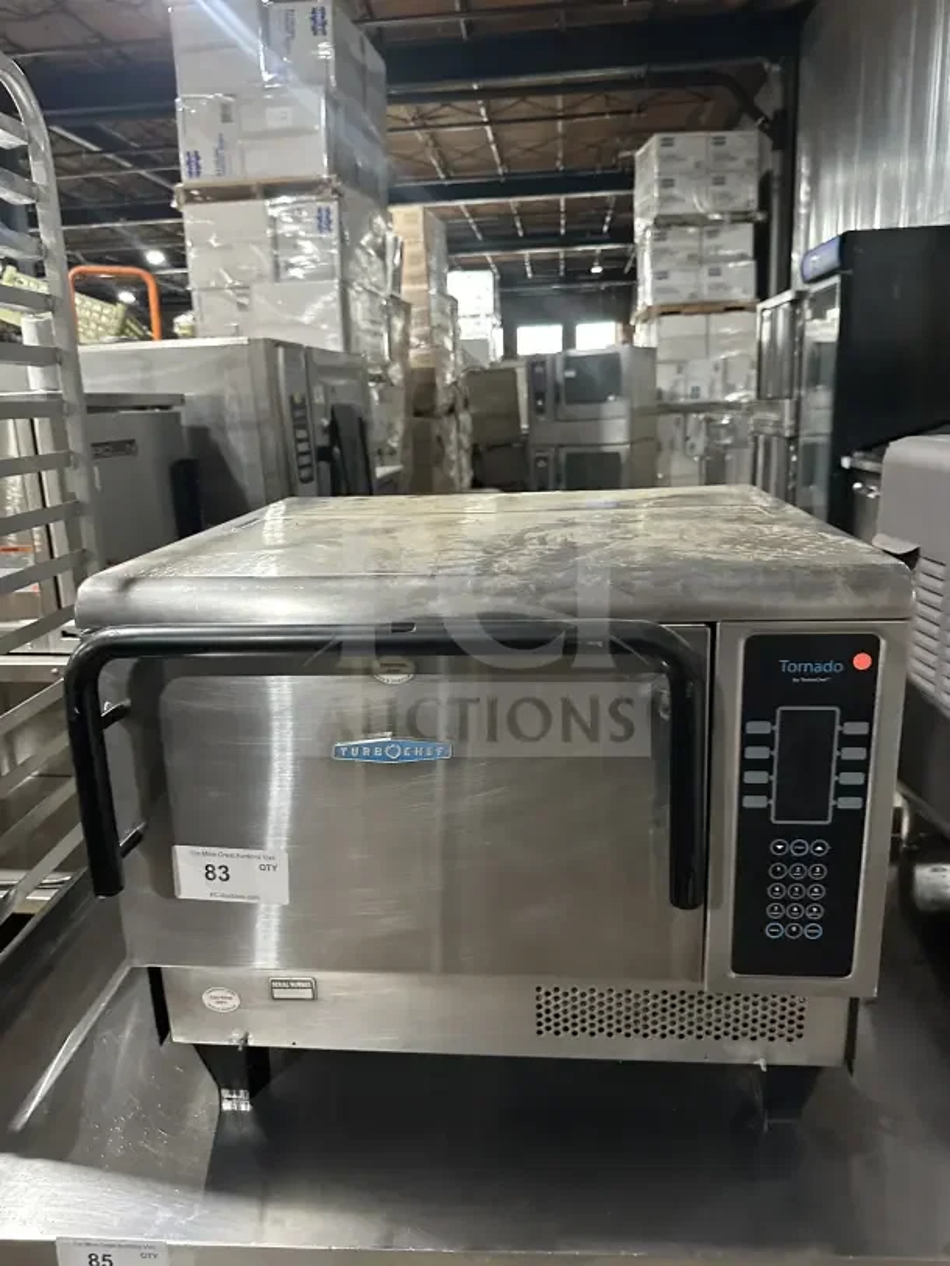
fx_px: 878
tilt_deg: -11.3
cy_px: 633
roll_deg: +2.1
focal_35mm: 24
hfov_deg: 56.8
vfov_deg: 71.6
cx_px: 475
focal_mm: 6.86
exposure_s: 1/60
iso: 640
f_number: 1.78
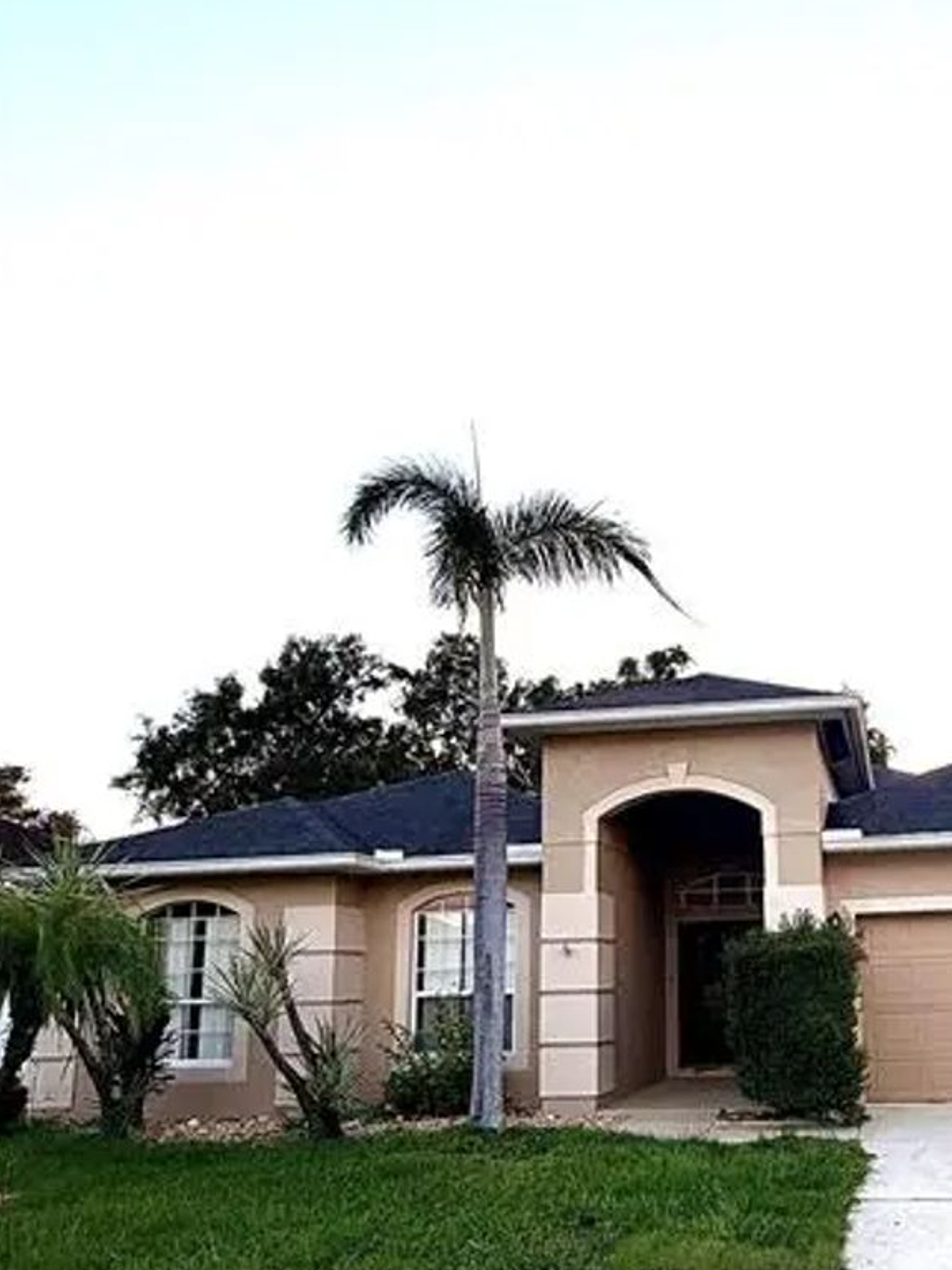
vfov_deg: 69.1
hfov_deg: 52.3
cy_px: 712
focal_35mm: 25
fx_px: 917
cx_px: 721
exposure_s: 1/148
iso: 40
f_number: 2.2
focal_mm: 2.22
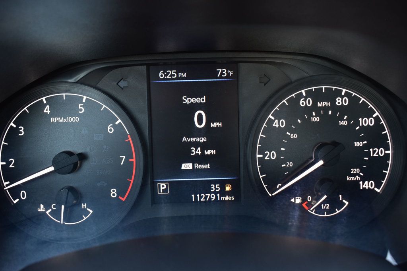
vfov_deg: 36.8
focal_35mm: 36
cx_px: 204
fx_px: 407
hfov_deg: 53.1
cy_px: 136
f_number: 6.3
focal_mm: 24
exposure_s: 1/15
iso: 450
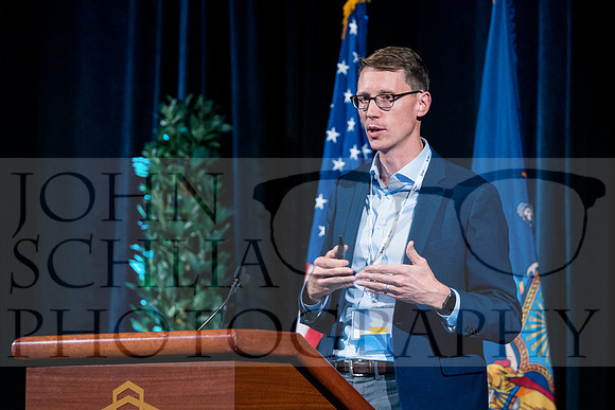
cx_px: 308
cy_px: 205
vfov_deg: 5.7
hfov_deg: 8.5
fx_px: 4152
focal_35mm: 243
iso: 3200
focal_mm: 162
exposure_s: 1/125
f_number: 3.5
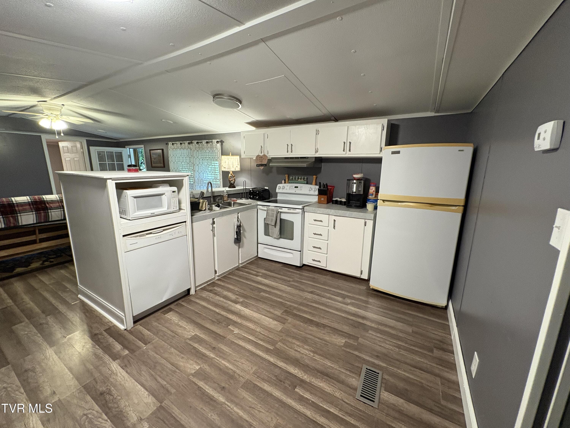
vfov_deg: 85.7
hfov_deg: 102.1
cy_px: 214
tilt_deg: -12.3
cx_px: 285
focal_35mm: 14
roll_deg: -1.4
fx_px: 231
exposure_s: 1/60
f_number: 2.2
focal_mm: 2.22
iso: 320
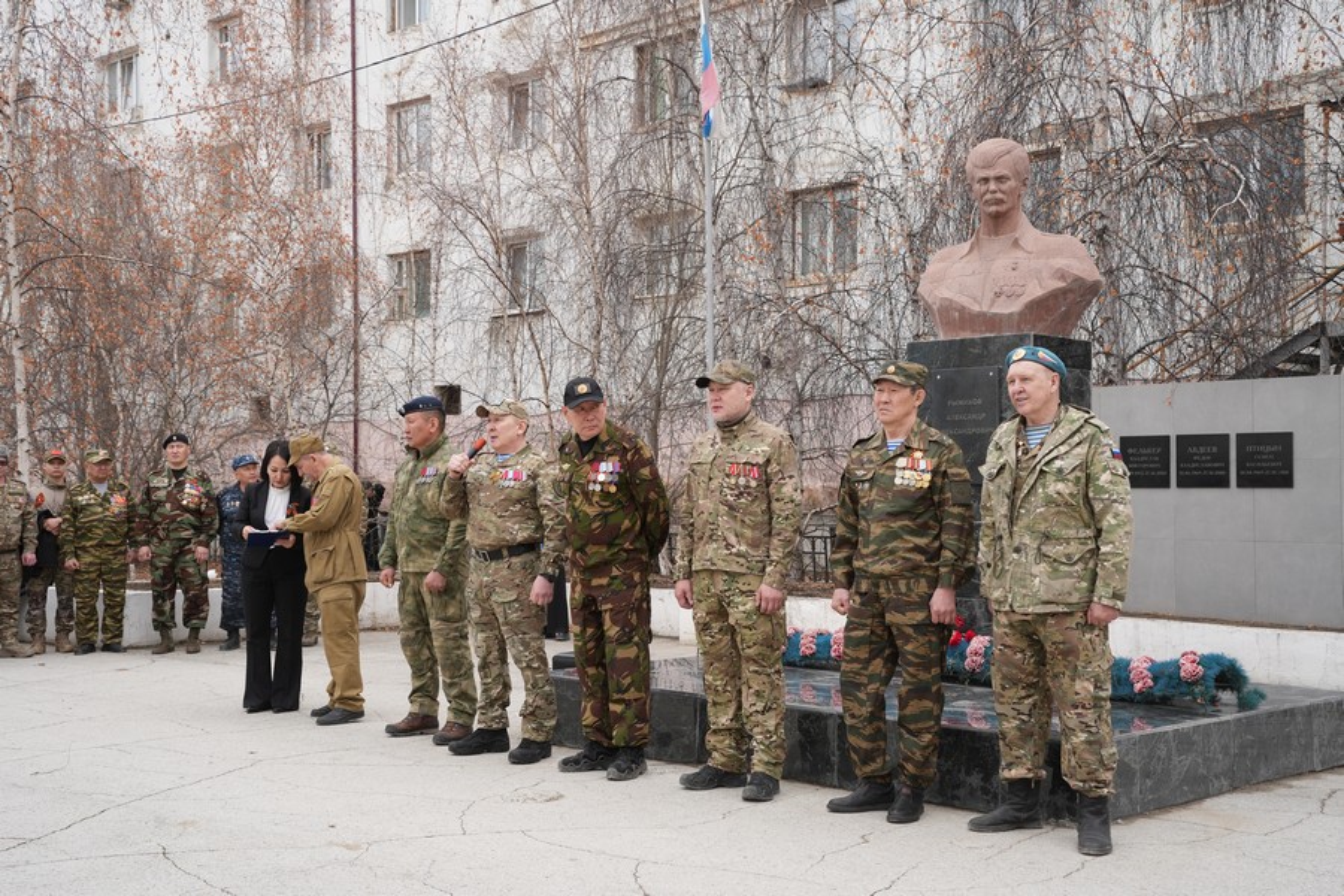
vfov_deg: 31.9
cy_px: 448
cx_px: 672
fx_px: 1568
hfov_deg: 46.4
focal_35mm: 42
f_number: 9
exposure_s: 1/100
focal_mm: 42
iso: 320
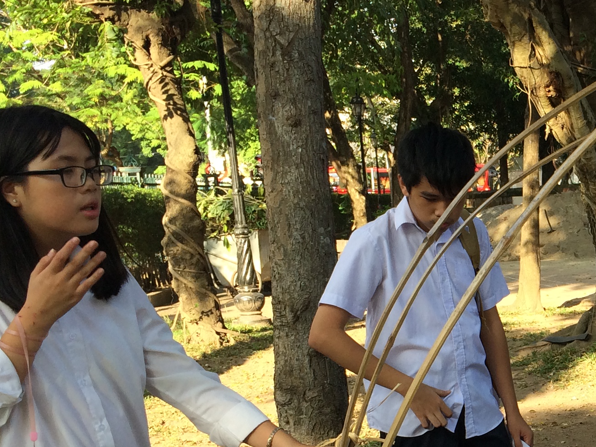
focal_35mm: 72
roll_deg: +2.4
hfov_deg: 24.6
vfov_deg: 20.2
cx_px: 708
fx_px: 1240
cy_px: 352
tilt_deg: -8.3
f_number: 2.2
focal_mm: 4.15
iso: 32
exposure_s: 1/345
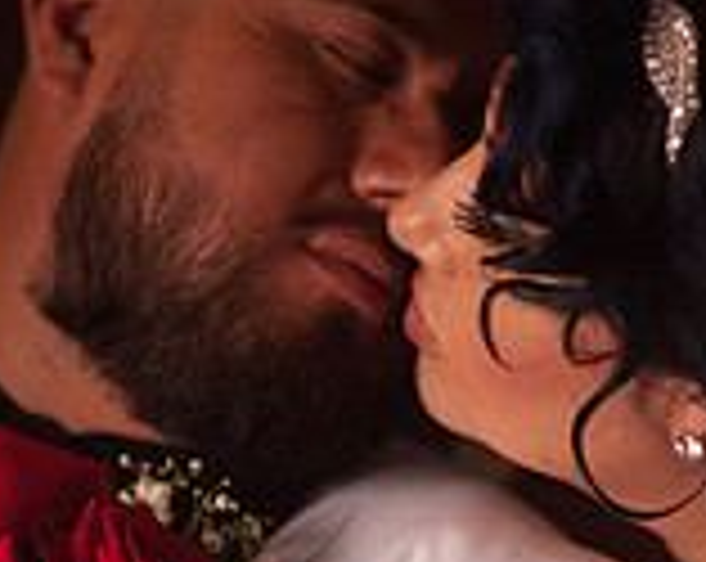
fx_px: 4776
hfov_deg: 8.4
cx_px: 43
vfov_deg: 6.7
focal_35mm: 229
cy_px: 778
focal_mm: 85
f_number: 1.6
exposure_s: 1/1600
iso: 4000
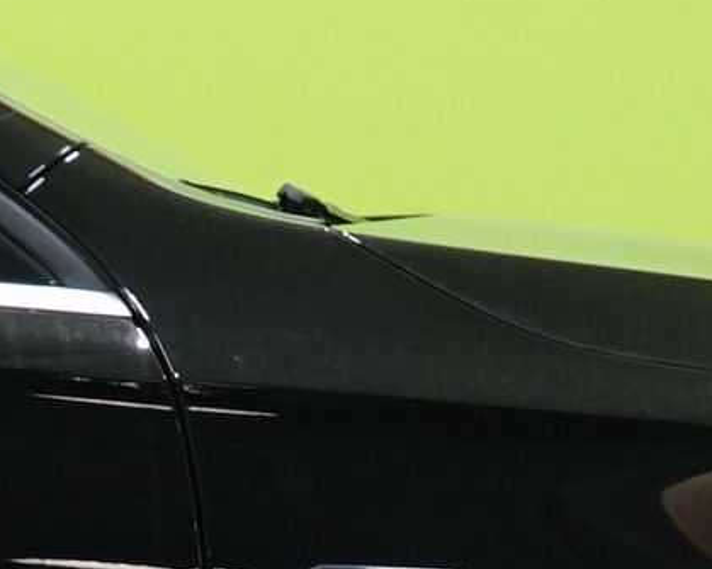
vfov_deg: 4.4
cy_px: 600
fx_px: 7437
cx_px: -994
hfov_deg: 5.3
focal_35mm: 353
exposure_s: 1/20
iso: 800
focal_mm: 40
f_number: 5
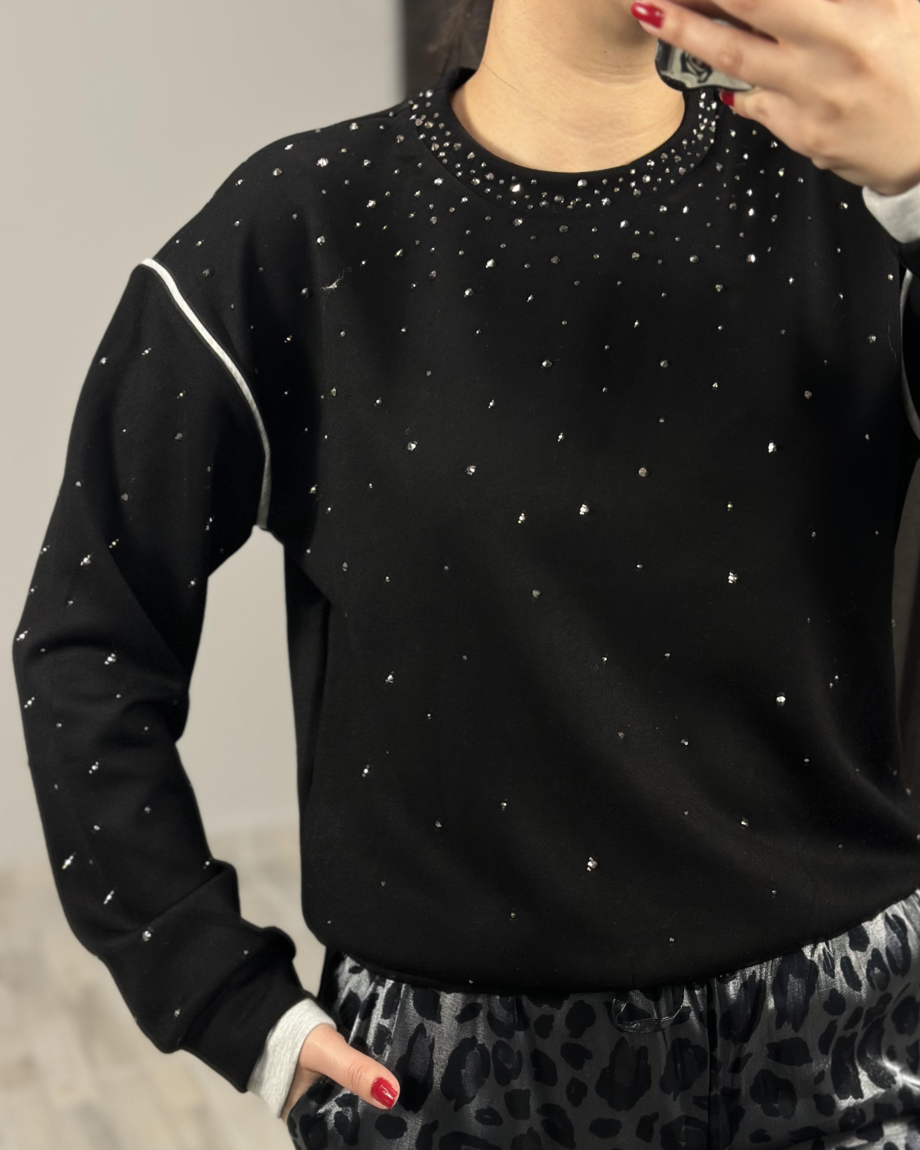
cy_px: 588
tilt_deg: -34.7
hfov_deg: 29.7
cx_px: 469
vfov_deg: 36.7
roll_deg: +4.1
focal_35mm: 51
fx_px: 1736
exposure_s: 1/50
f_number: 1.78
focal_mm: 6.86
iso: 125
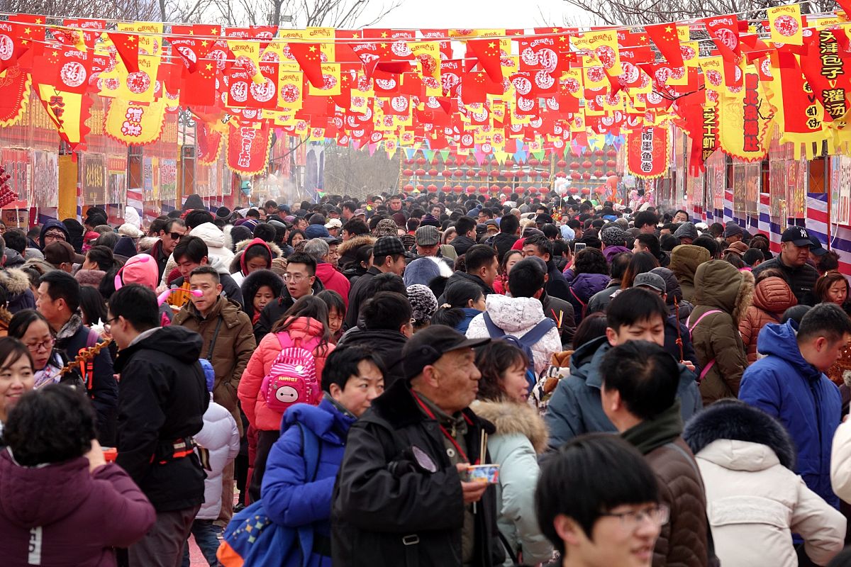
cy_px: 284
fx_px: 4349
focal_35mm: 184
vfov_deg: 7.5
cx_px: 426
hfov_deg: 11.2
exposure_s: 1/320
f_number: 5.6
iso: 200
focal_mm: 67.46
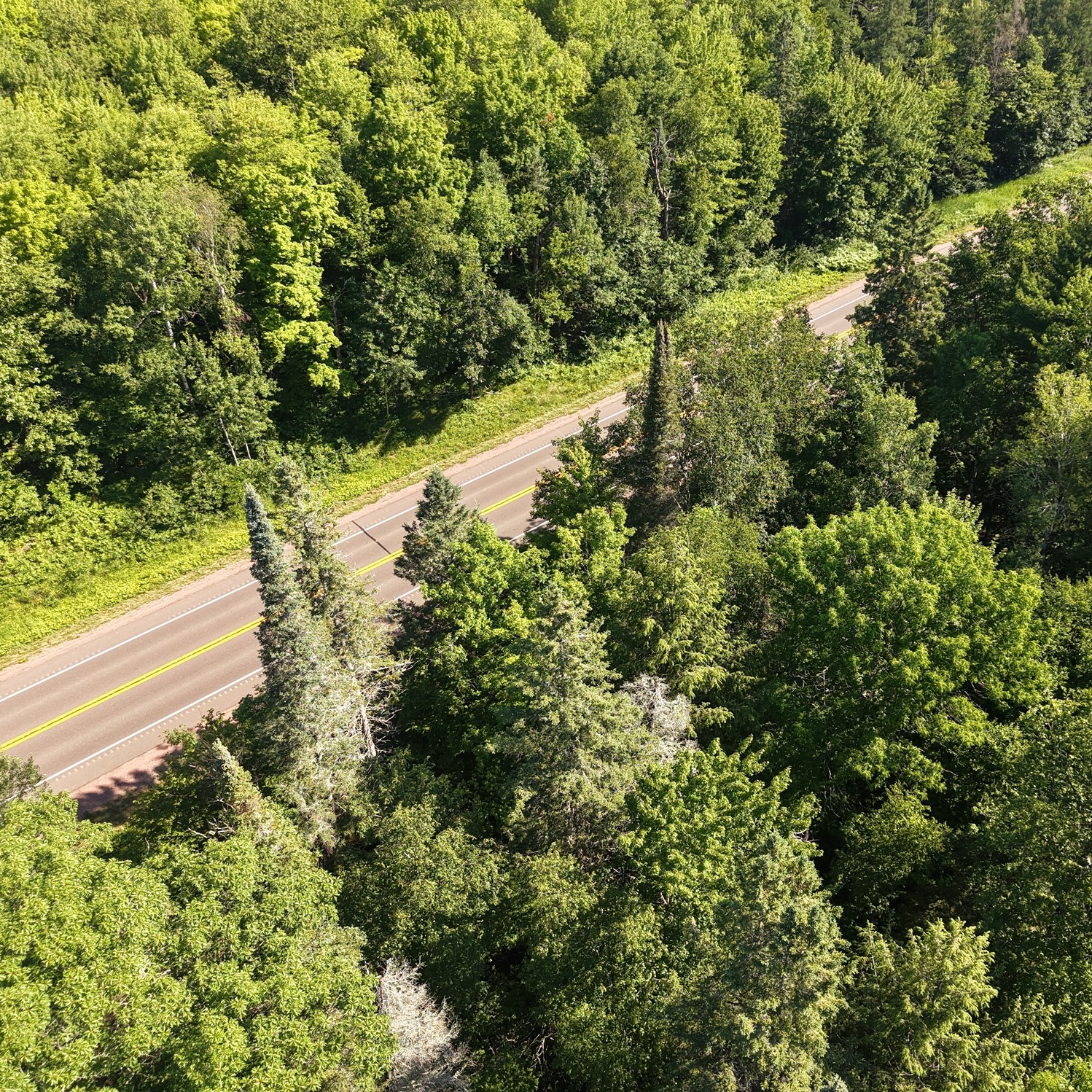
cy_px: 550
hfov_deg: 54.9
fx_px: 1035
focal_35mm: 29
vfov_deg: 55.6
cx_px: 693
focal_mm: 8.67
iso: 100
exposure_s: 1/800
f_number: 1.8
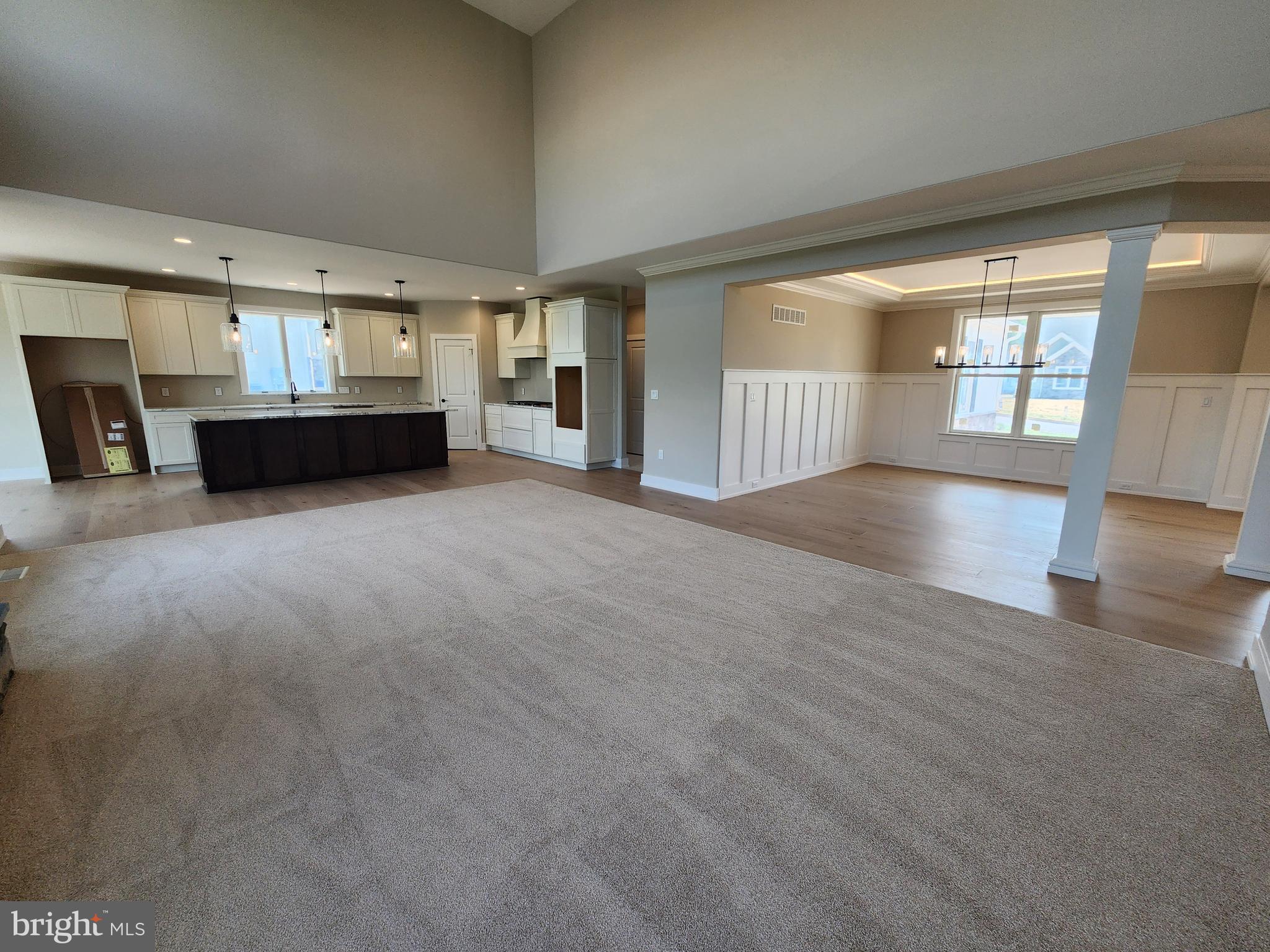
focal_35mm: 13
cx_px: 635
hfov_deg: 106.2
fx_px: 477
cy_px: 476
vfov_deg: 89.9
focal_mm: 2.2
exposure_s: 1/120
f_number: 2.2
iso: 80
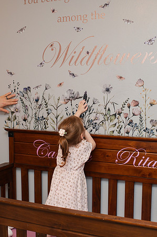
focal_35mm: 53
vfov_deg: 37.4
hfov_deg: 25.3
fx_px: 349
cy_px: 118
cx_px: 75
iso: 1000
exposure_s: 1/200
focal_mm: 35
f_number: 3.5
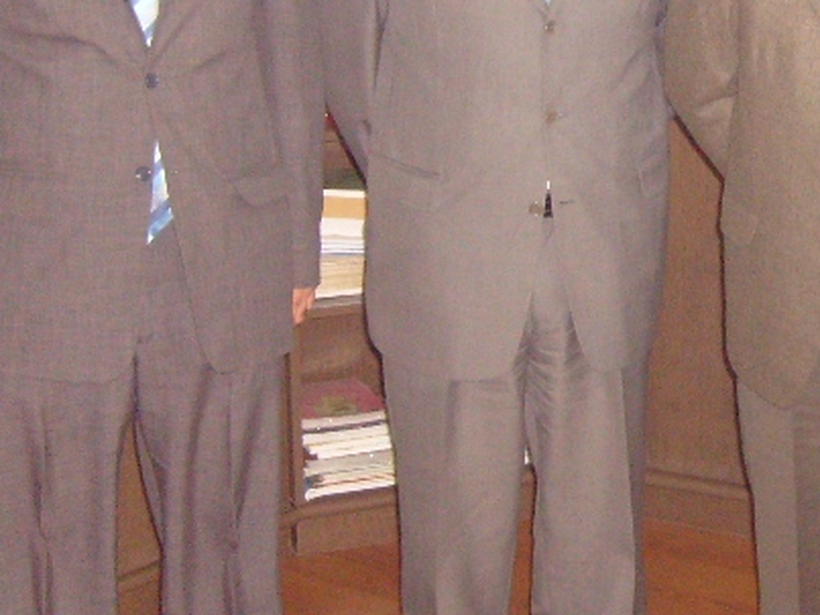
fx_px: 2108
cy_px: 65
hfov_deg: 21.0
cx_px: 879
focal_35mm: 89
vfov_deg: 16.4
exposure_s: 1/45
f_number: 2.8
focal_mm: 5.8
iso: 400
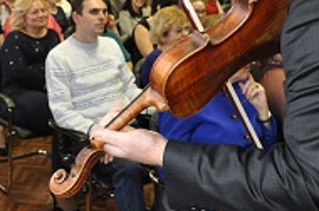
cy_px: 33
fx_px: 487
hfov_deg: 35.9
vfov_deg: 24.0
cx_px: 103
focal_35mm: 55
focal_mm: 18
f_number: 3.5
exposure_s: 1/60
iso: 800
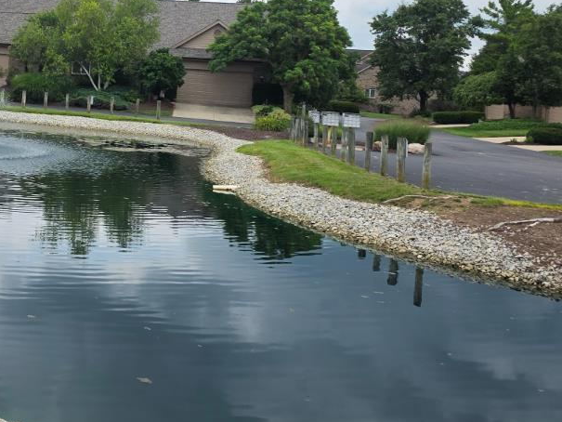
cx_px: 70
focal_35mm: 57
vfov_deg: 25.3
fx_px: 926
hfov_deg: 32.3
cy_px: 93
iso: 80
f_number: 1.7
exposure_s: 1/3972
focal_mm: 6.3
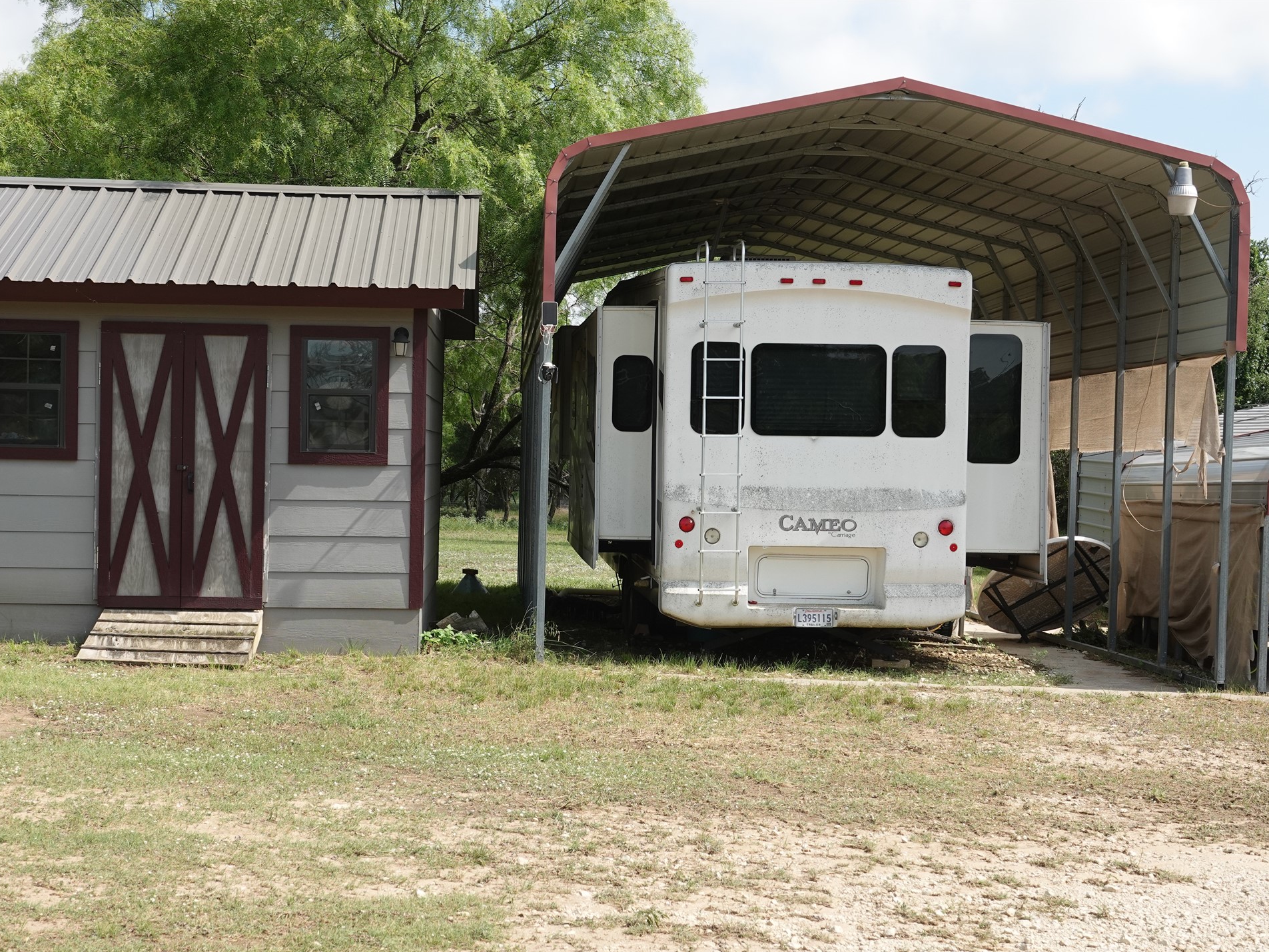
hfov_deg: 33.8
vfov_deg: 25.7
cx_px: 570
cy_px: 481
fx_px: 2090
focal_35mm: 57
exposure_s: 1/500
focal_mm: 18.92
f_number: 4
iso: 100
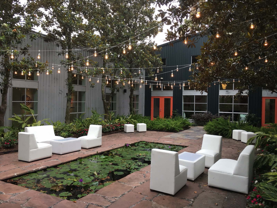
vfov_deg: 48.2
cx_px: 138
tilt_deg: -1.2
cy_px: 104
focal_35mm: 29
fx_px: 232
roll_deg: -1.2
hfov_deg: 61.7
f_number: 2.2
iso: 40
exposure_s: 1/120
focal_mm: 4.15
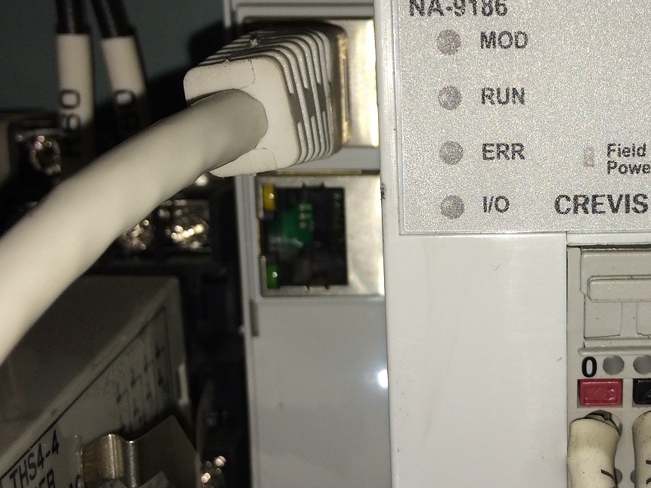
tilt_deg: -10.6
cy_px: 223
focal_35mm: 55
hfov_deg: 33.9
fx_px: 1034
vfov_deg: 26.5
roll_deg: +1.3
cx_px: 524
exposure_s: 1/461
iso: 32
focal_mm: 4.15
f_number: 2.2
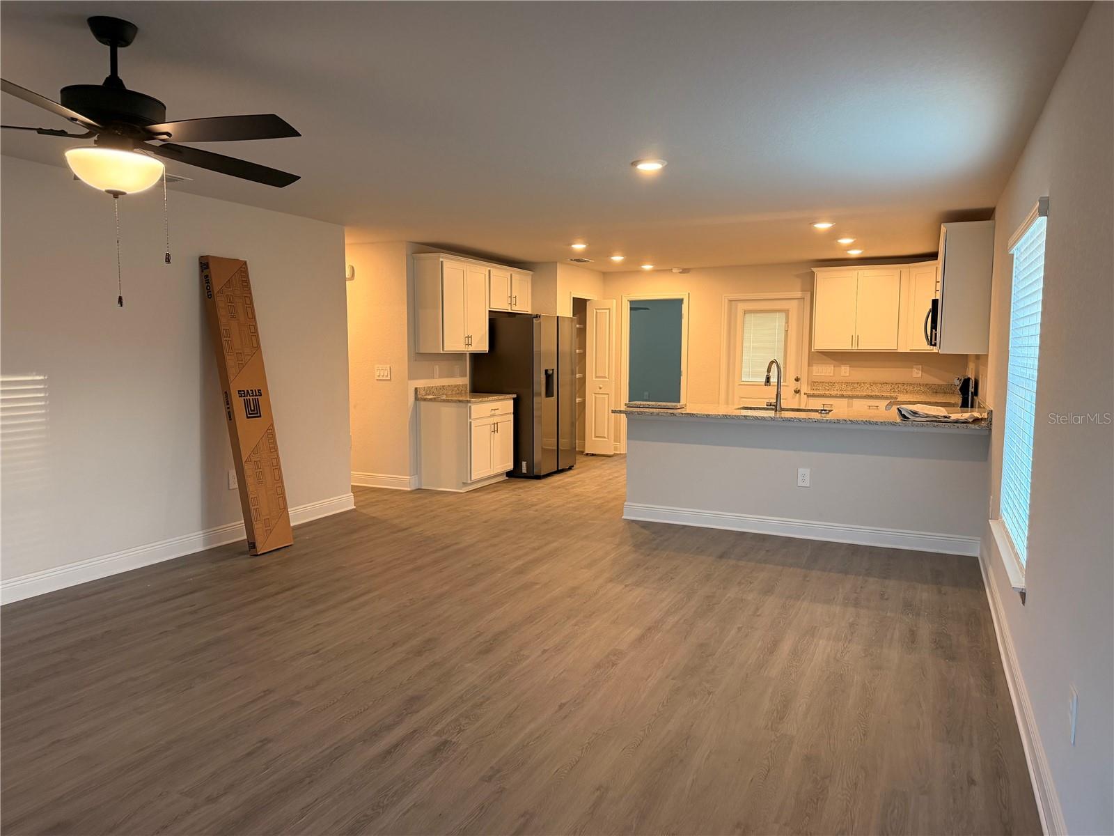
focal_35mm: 24
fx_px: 772
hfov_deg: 71.6
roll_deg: -0.2
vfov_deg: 56.8
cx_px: 557
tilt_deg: -6.5
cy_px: 418
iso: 250
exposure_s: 1/120
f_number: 1.78
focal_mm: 6.76
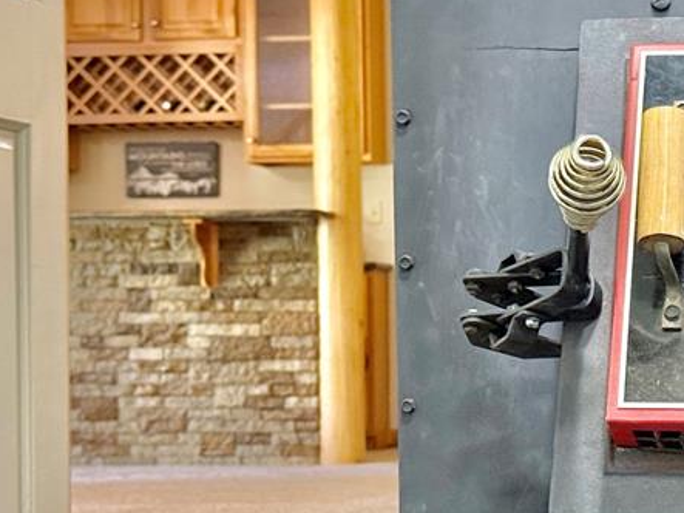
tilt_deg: +0.8
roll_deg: +0.0
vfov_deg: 13.3
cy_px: 330
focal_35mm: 111
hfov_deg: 17.4
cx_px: 662
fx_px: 2193
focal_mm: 6.76
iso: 500
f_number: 1.78
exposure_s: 1/30
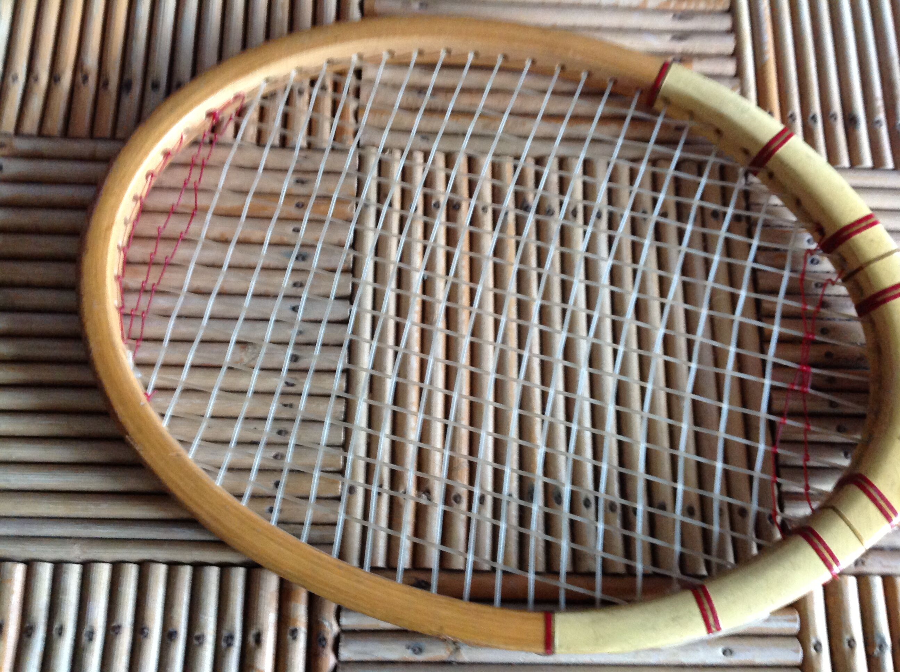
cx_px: 450
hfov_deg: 52.7
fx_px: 909
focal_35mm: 35
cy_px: 336
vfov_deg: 40.6
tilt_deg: -72.1
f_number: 2.4
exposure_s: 1/15
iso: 250
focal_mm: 4.28
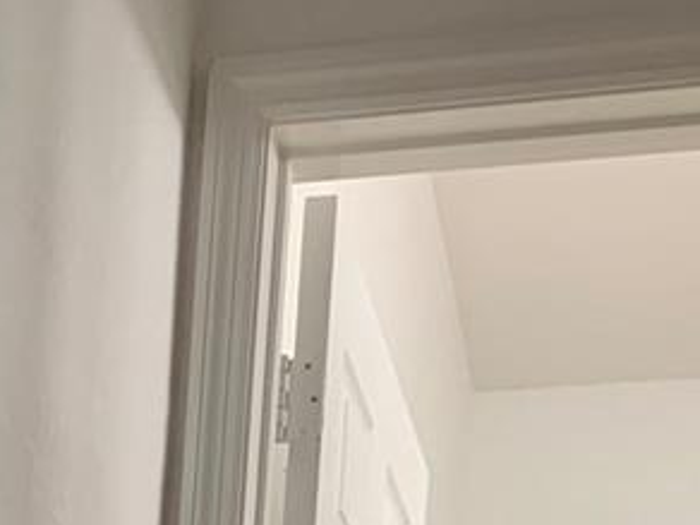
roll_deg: -2.8
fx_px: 2164
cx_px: 19
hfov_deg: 18.0
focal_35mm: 107
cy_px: 1393
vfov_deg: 10.9
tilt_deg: -0.8
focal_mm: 4.25
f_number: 1.8
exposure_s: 1/60
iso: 80
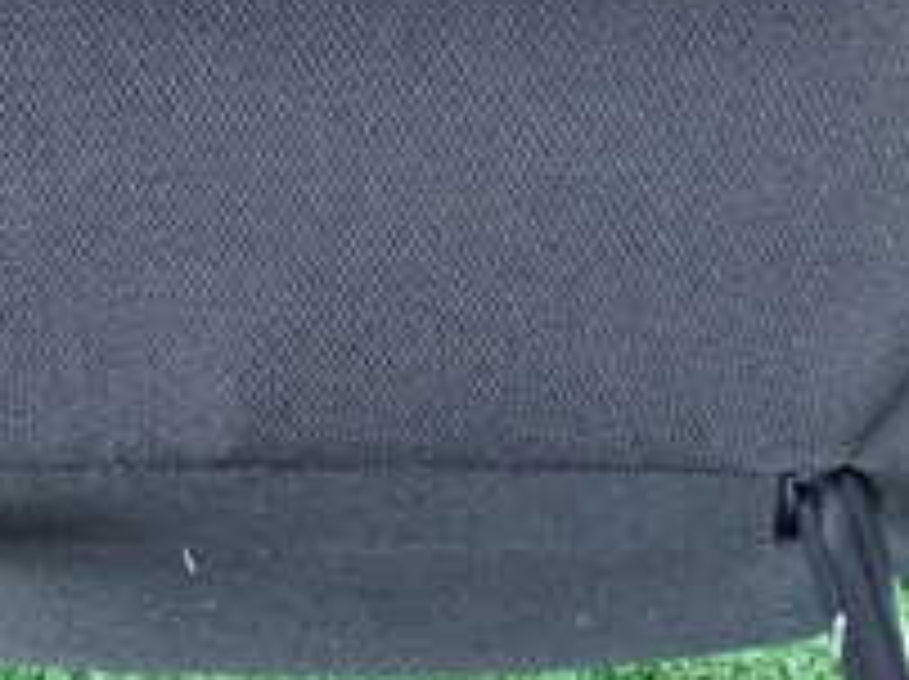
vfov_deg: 13.8
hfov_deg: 18.3
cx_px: 270
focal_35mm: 107
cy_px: 410
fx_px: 2806
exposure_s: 1/30
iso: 800
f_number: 2.5
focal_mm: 6.37
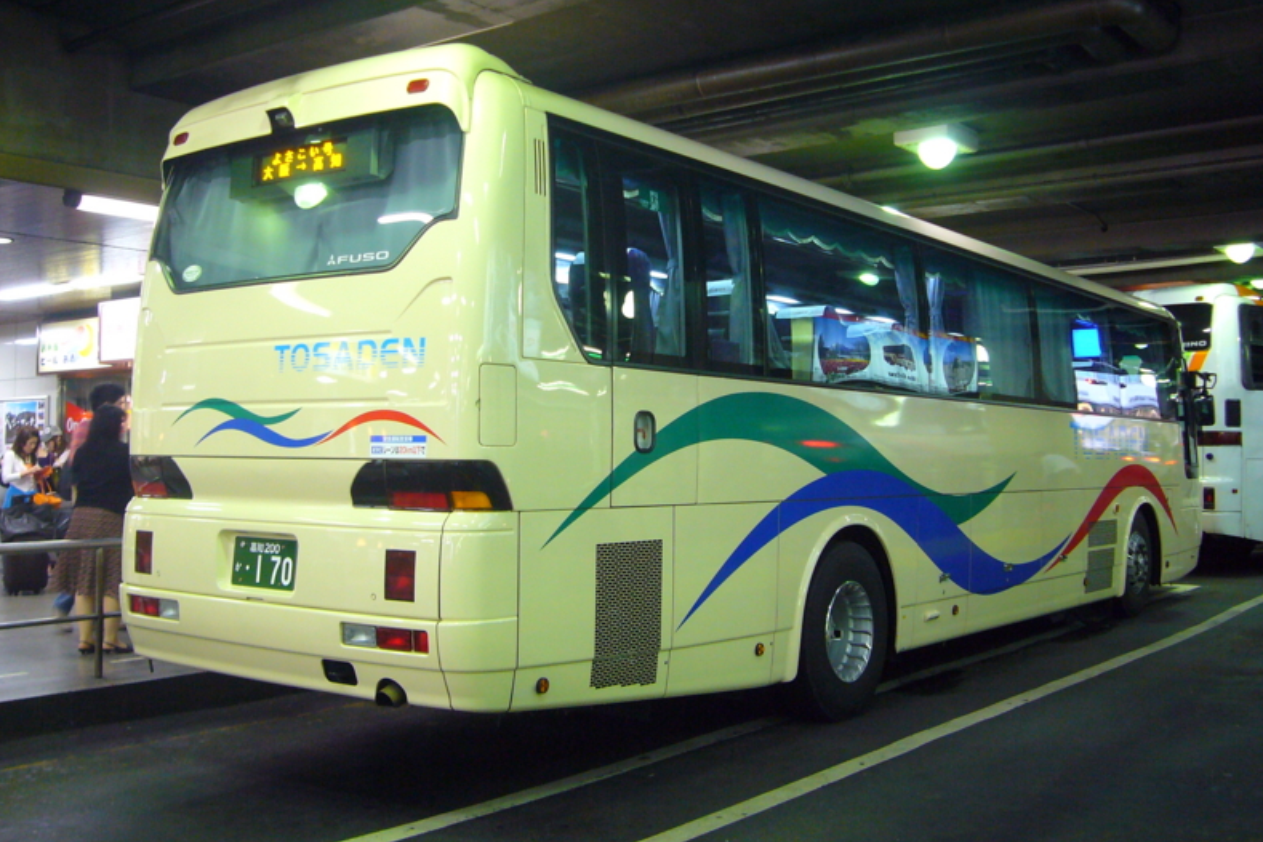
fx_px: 1368
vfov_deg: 34.2
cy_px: 391
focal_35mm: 39
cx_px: 637
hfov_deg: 49.6
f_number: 3.1
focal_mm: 6.1
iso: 200
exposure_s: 1/13
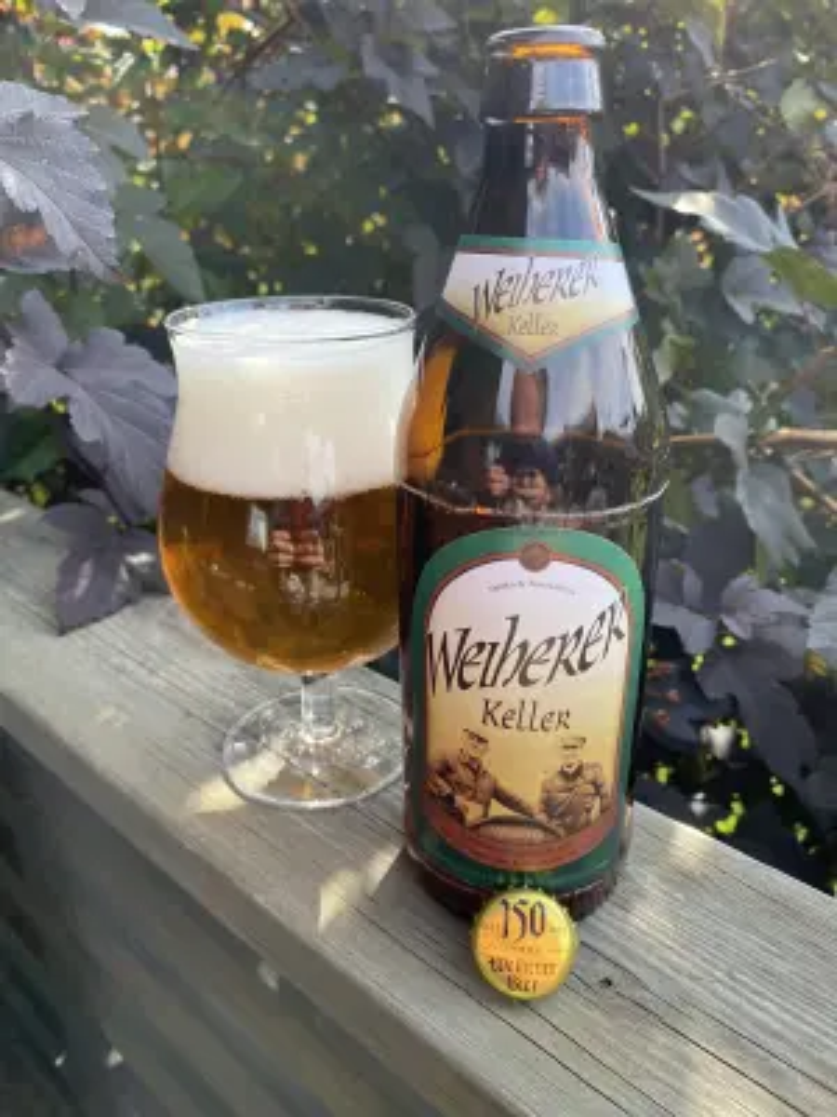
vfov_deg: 67.3
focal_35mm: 26
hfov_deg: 53.1
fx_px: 838
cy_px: 558
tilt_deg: -23.1
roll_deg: +0.5
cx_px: 418
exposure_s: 1/293
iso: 32
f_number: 1.8
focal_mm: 4.25
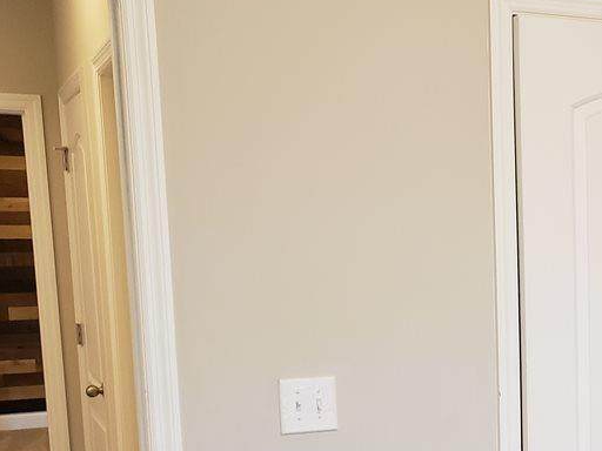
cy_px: 385
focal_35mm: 65
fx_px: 1130
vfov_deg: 22.2
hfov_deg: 27.6
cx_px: 638
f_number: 1.5
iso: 250
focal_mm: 4.3
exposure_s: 1/60
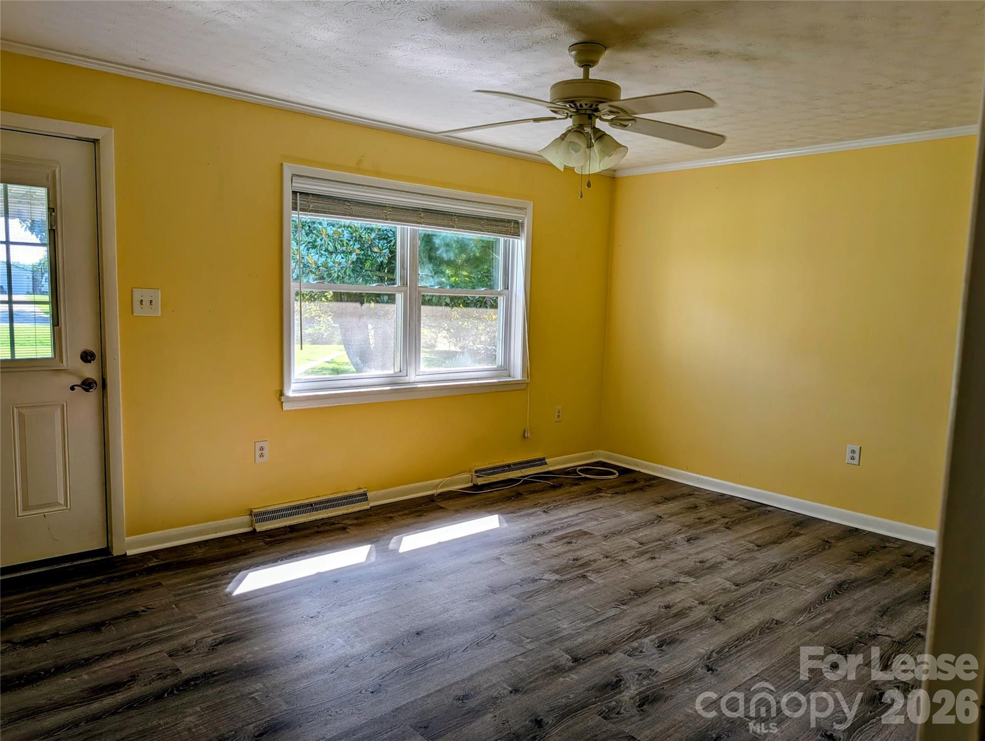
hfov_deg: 71.5
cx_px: 492
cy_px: 370
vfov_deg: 56.9
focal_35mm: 24
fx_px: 684
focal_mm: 6.9
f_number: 1.68
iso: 27
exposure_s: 1/120
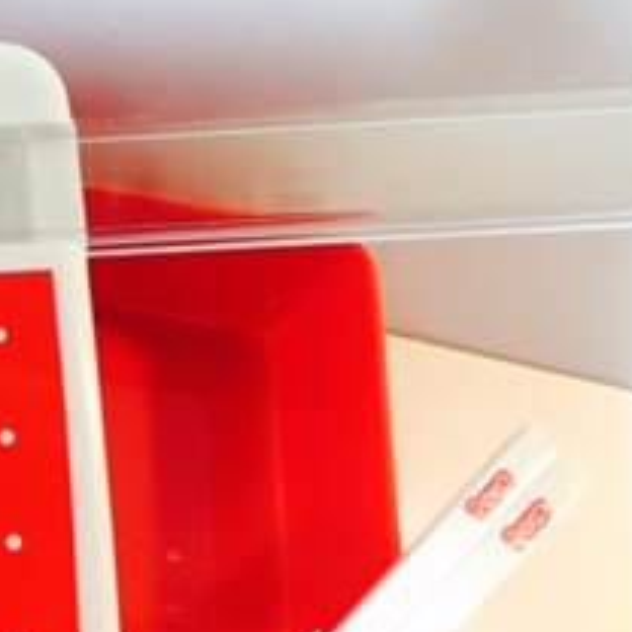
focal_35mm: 79
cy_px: 507
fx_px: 1632
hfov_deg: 19.9
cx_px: -222
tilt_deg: -61.8
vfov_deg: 21.6
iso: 200
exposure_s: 1/33
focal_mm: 4.15
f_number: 2.2
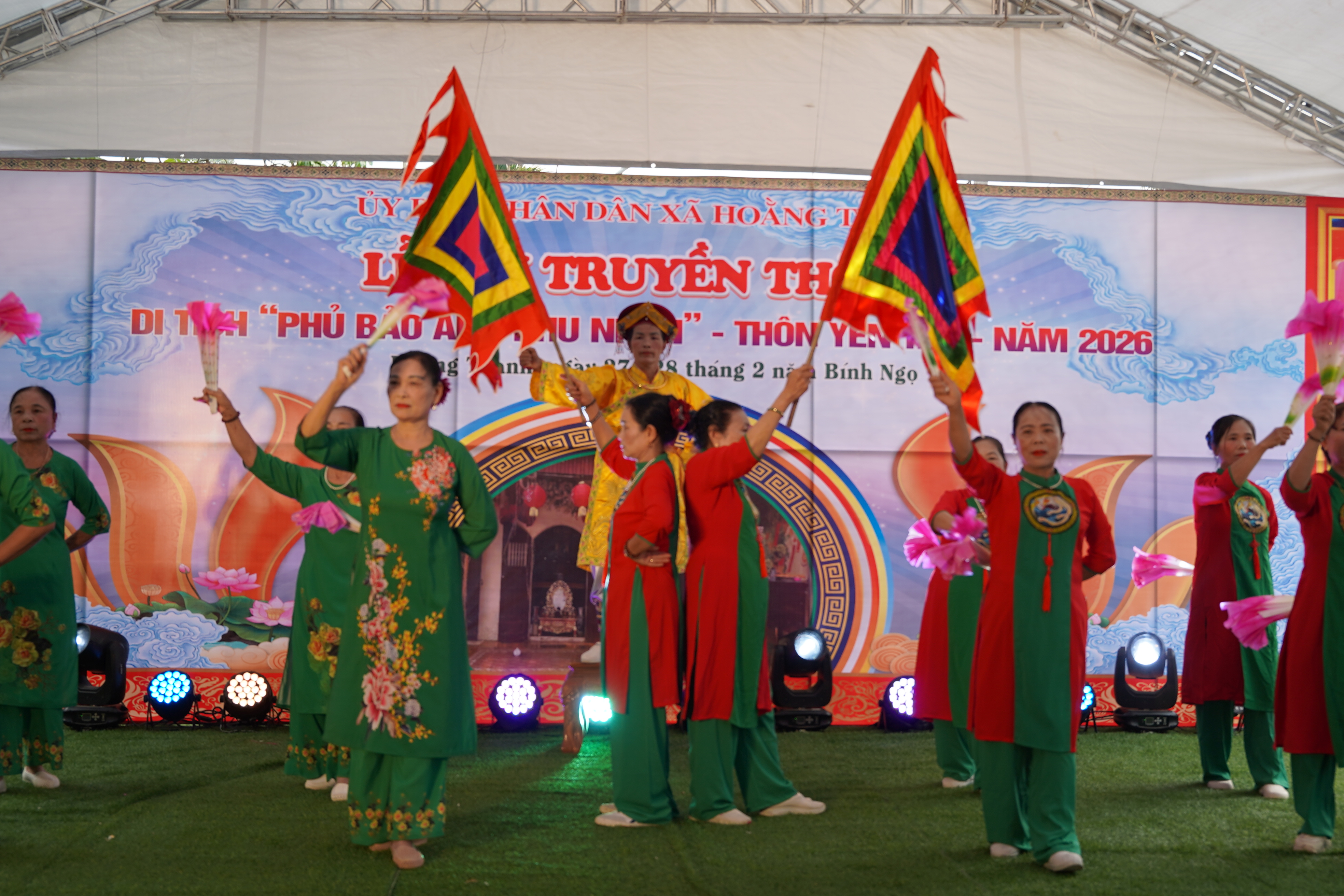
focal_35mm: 51
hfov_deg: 38.9
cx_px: 672
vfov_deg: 26.5
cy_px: 448
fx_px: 1904
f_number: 4
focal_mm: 34.3
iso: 125
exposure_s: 1/160
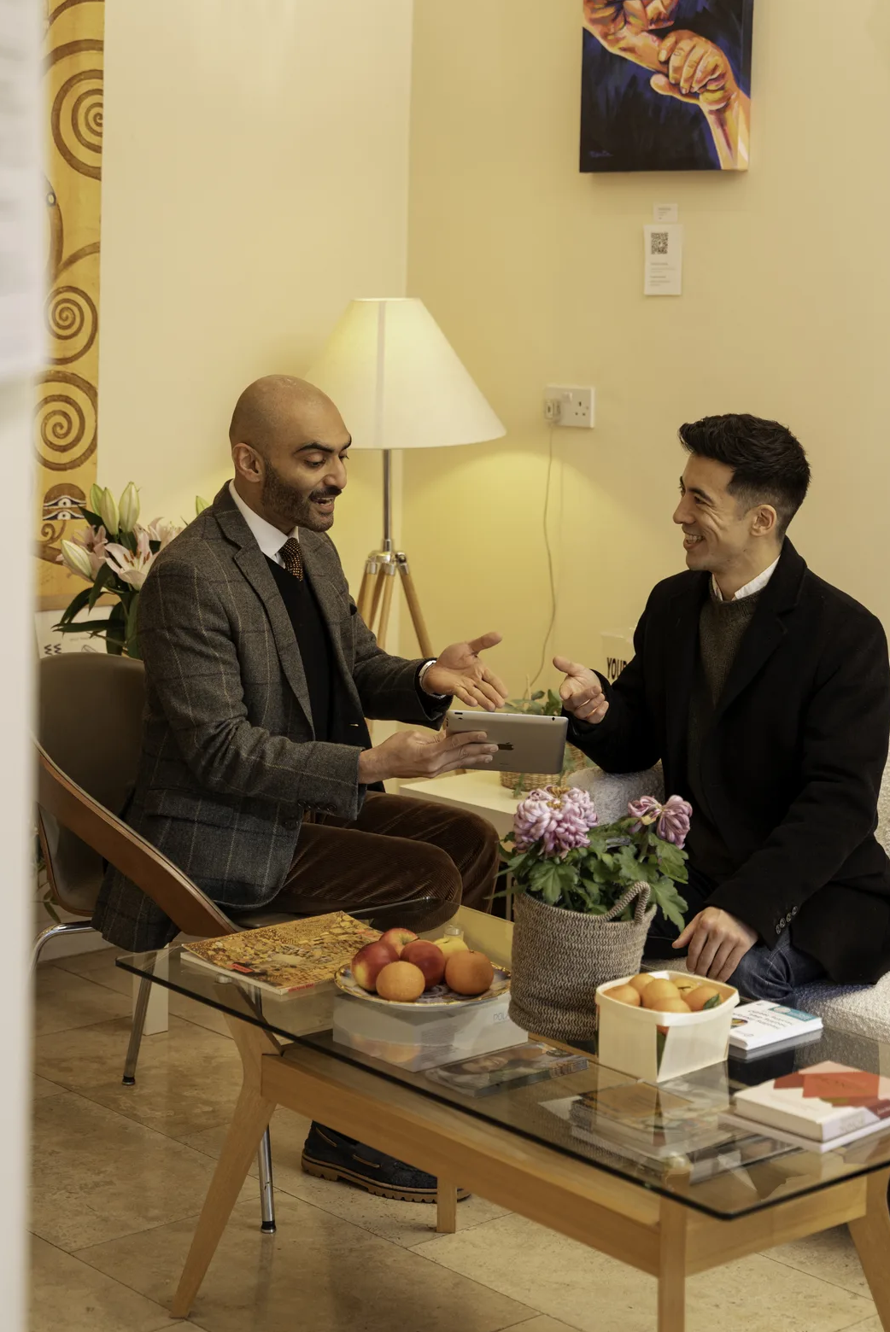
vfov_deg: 31.3
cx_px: 492
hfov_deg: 21.3
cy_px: 558
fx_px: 2370
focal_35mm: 64
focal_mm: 52
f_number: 3.2
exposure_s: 1/320
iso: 400
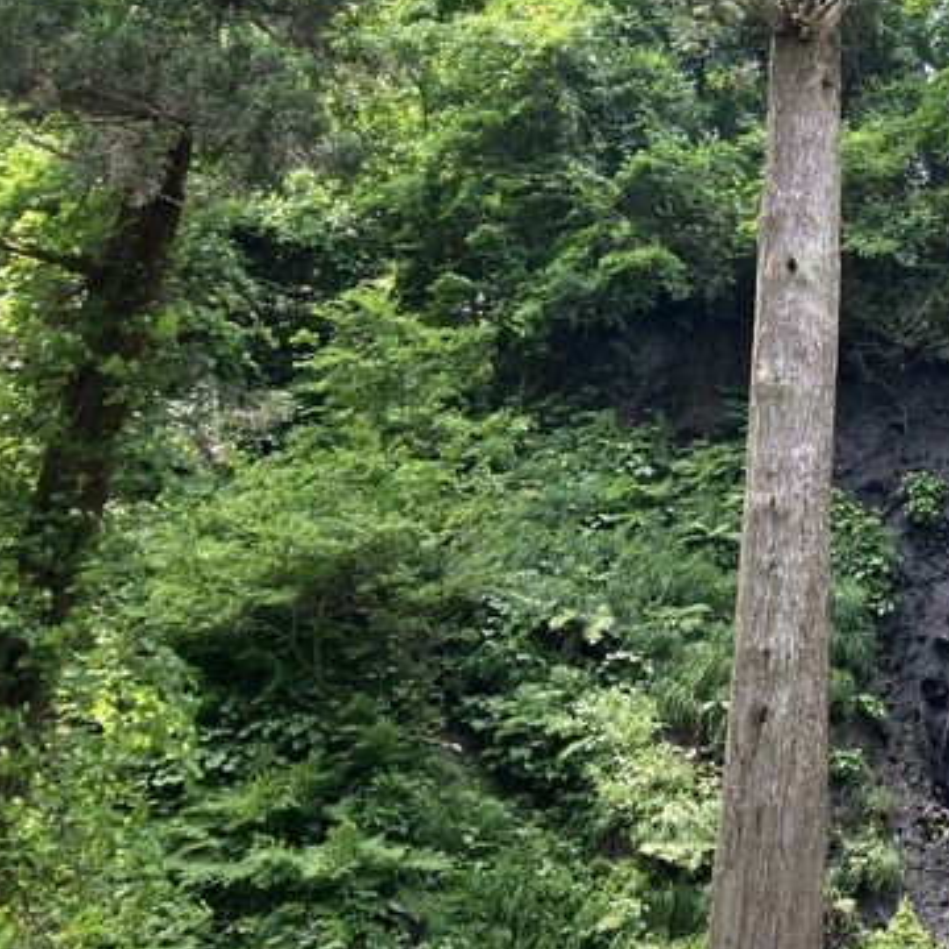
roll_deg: -1.0
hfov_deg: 28.2
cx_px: 1008
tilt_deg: +18.2
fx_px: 1737
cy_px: 600
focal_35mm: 56
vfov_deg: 30.4
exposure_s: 1/149
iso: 25
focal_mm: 3.99
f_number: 1.8
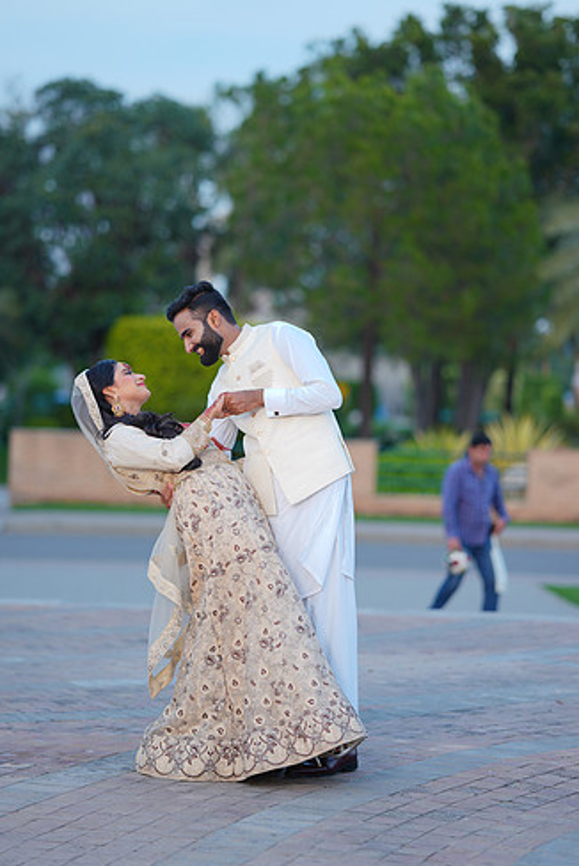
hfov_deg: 13.6
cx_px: 287
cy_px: 401
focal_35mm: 101
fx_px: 2433
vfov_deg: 20.2
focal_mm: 85
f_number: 1.4
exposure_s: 1/400
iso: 80
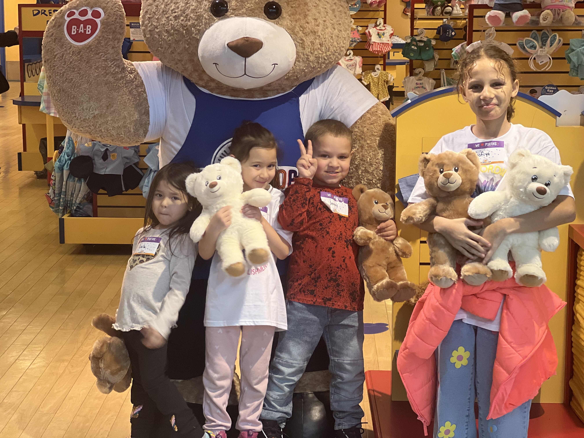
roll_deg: -0.5
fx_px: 1299
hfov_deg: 25.3
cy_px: 219
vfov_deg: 19.1
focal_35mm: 77
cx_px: 292
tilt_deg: -10.6
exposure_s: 1/40
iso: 125
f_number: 2.8
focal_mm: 9
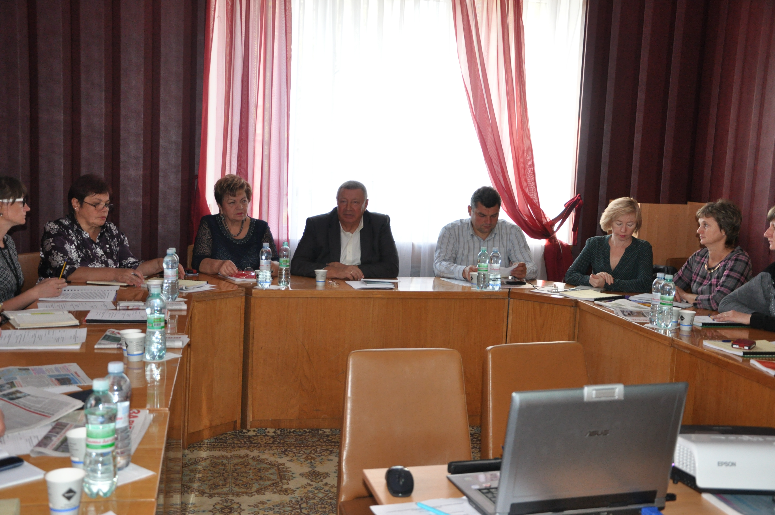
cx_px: 388
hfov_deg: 46.4
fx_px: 903
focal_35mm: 42
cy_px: 258
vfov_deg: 31.8
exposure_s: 1/160
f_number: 4.2
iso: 1000
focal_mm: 28
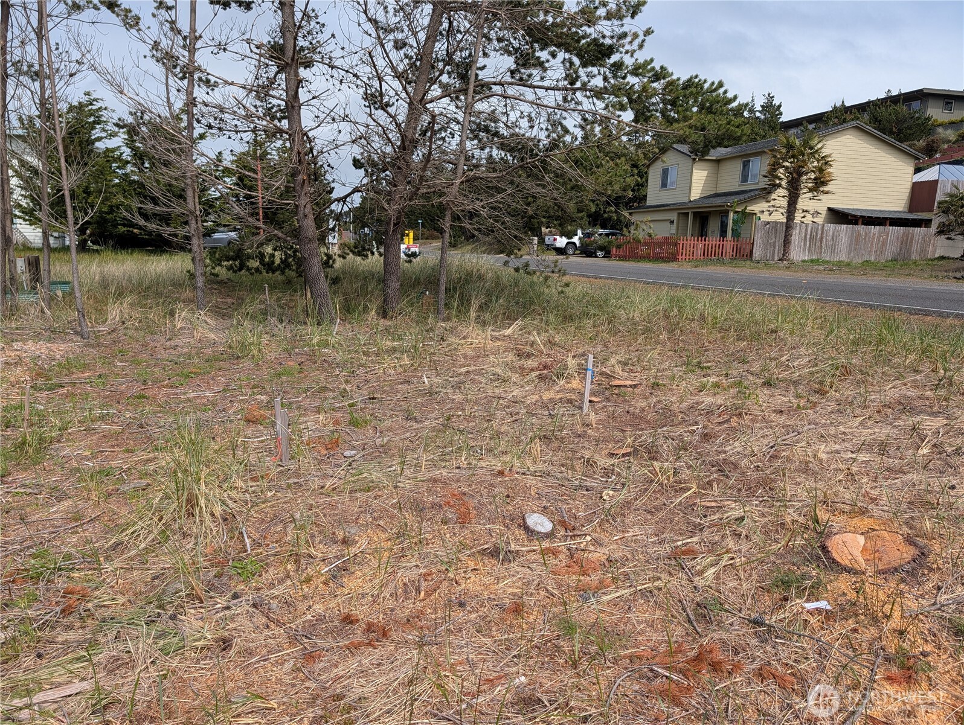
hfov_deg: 71.5
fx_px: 669
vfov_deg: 56.9
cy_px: 362
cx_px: 482
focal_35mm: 24
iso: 21
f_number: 1.68
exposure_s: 1/1361
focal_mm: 6.9
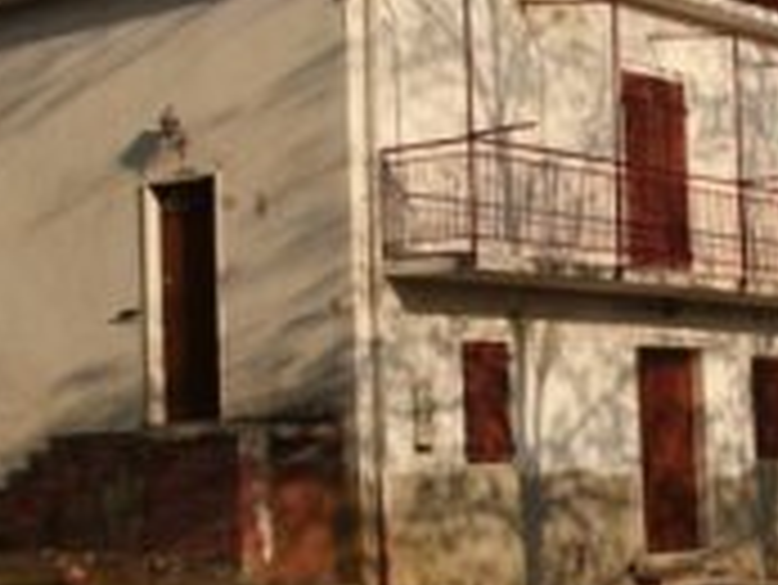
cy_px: 320
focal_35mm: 93
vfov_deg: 15.9
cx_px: 684
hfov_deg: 20.7
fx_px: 2092
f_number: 7.3
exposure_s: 1/400
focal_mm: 6.3
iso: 64
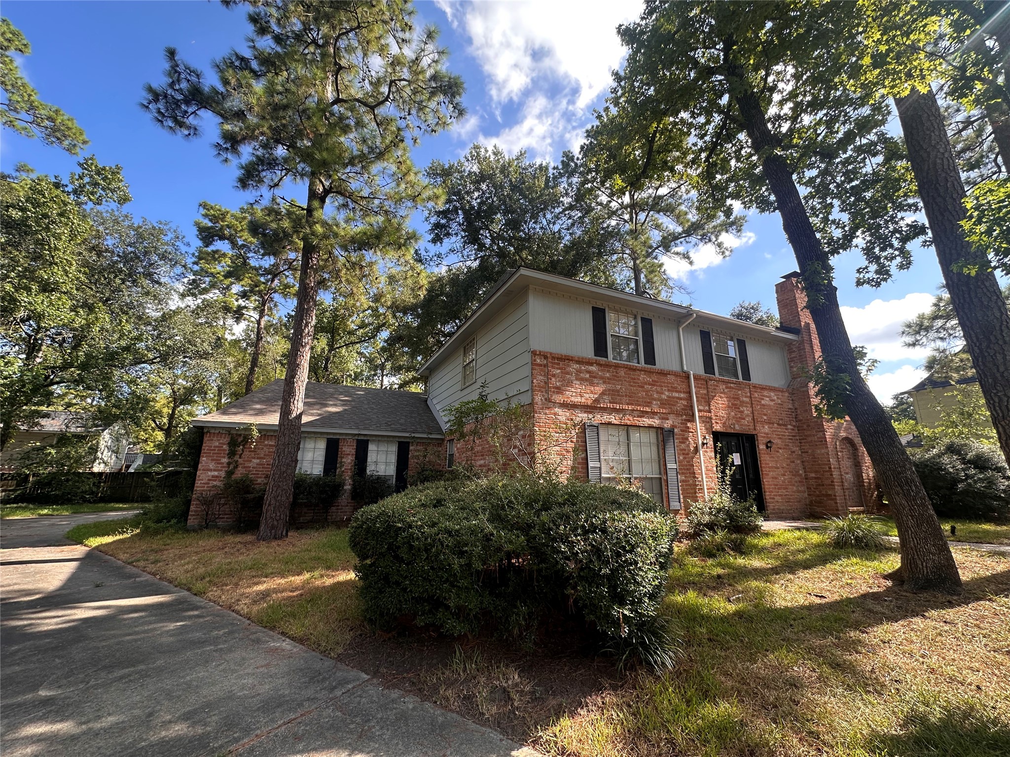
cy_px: 378
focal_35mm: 14
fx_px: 408
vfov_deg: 85.7
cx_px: 505
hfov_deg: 102.1
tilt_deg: +15.0
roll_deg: -0.6
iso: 40
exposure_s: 1/314
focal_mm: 2.22
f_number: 2.2
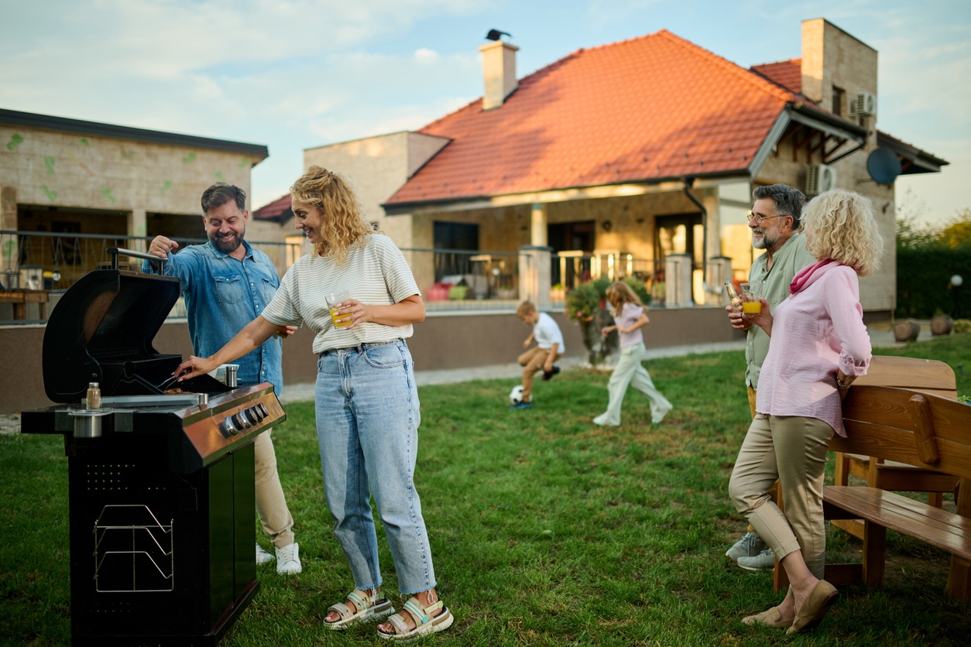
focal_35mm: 35
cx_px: 486
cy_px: 324
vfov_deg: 37.9
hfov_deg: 54.4
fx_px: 944
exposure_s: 1/800
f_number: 1.4
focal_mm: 35
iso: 125
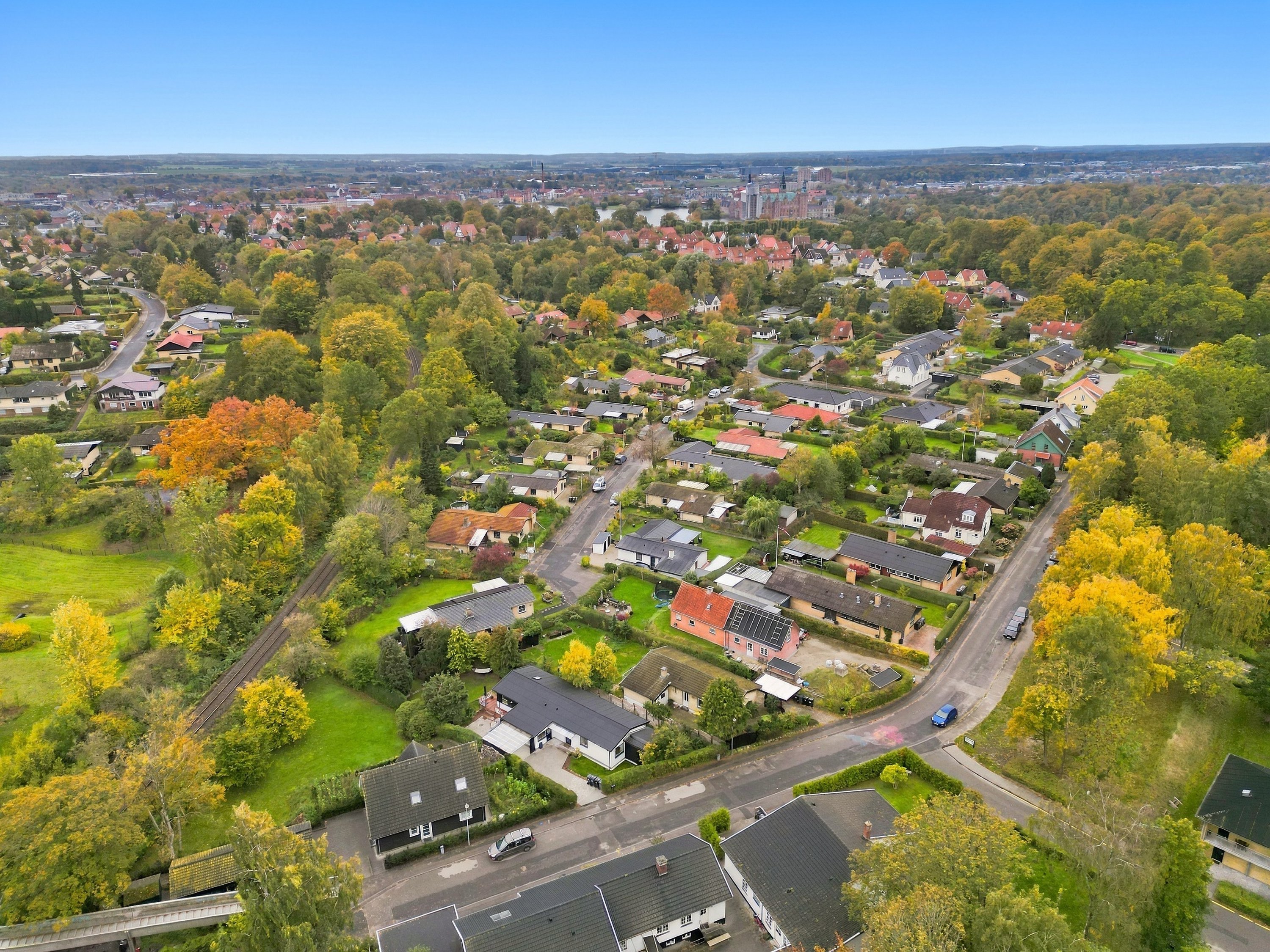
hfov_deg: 71.6
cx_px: 635
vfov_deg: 56.8
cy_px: 476
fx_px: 881
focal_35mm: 24
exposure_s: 1/200
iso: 100
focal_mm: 6.7
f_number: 1.7
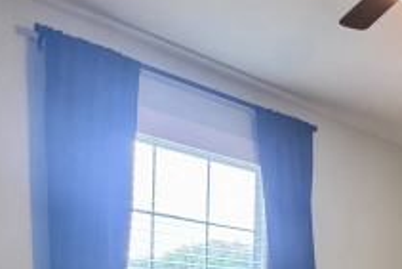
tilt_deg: +0.3
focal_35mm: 46
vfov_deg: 26.1
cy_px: 324
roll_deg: -0.7
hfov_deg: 34.9
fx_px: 514
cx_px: 470
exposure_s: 1/99
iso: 320
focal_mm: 2.22
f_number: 2.2
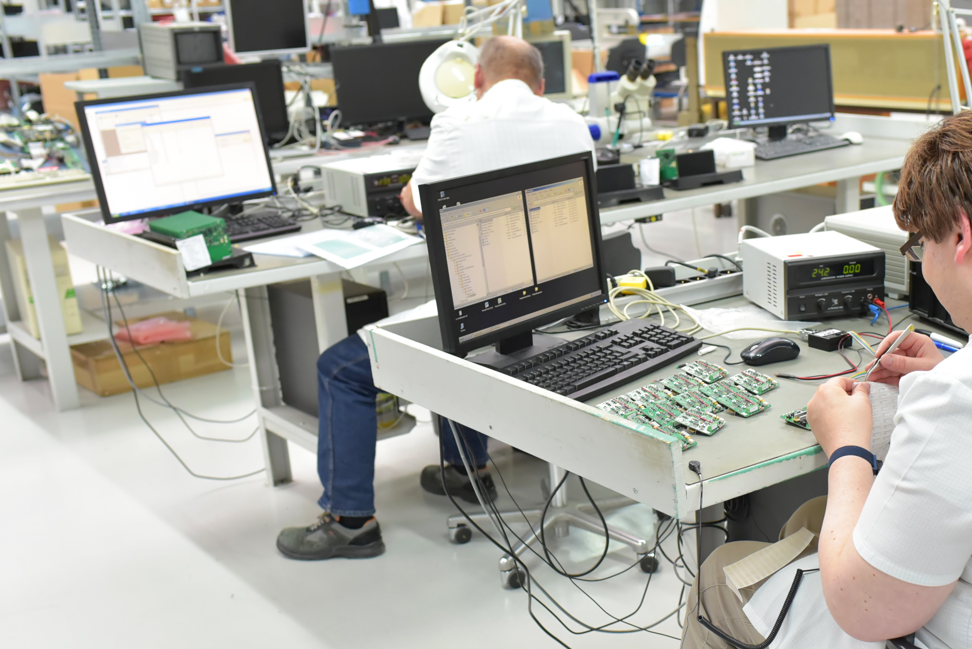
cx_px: 652
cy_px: 467
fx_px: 1404
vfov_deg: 25.8
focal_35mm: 52
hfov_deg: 37.7
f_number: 4
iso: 2500
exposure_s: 1/200
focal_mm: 35
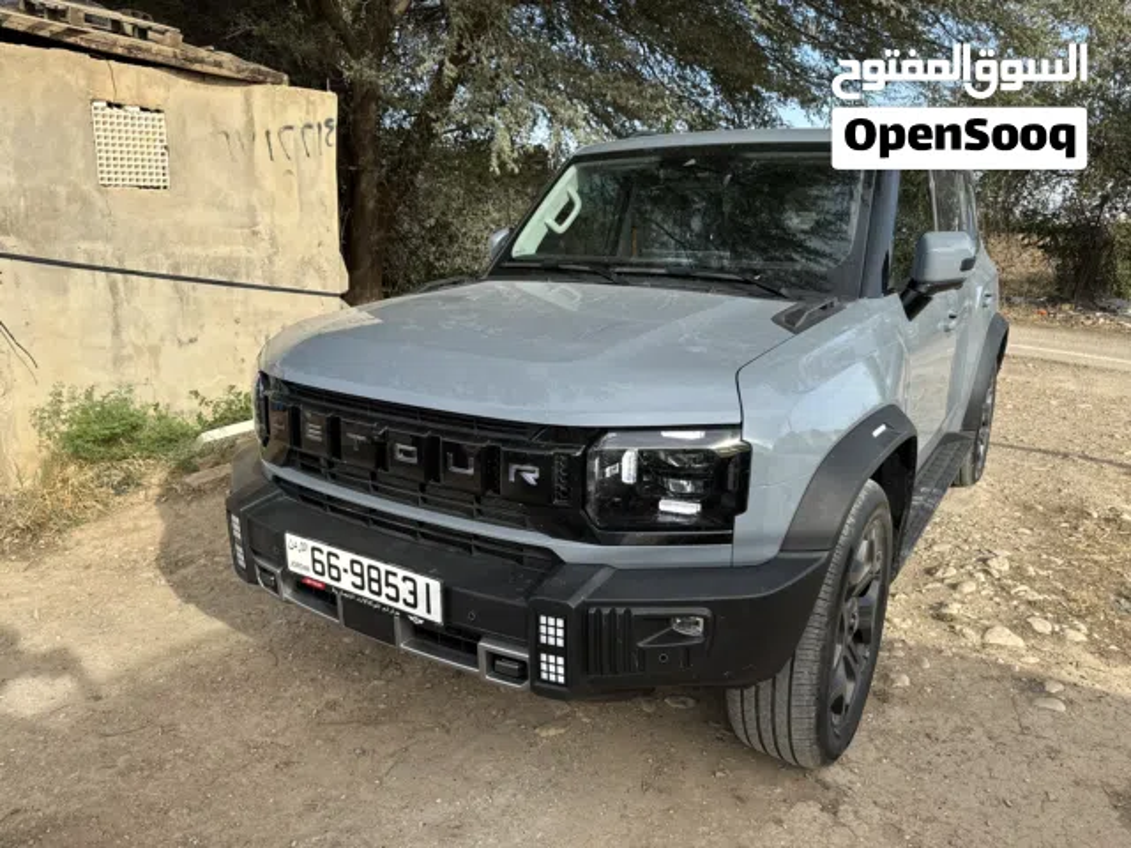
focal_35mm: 24
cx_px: 566
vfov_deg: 56.8
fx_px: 784
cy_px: 424
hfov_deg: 71.6
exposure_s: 1/2174
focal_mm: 6.76
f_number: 1.78
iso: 80
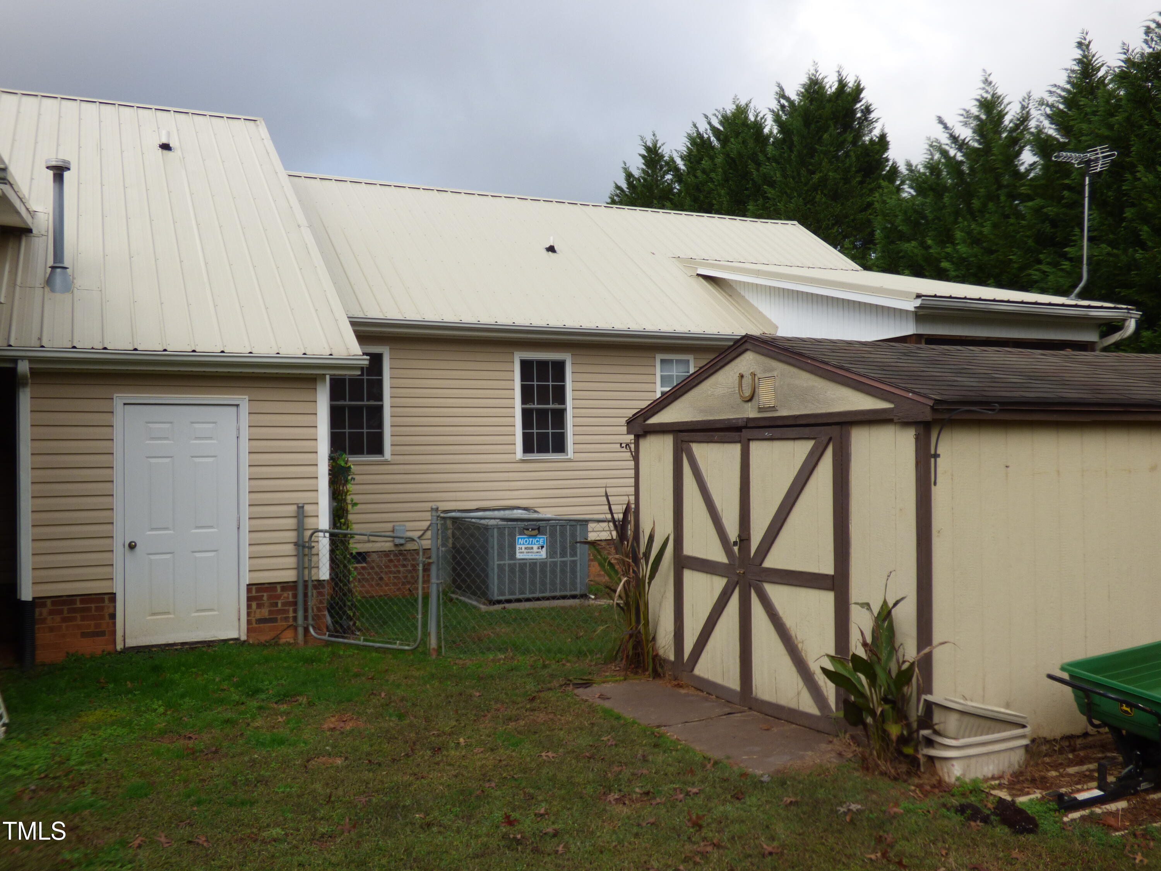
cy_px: 436
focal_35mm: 31
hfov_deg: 58.4
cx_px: 580
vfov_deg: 45.4
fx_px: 1040
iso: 100
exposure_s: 1/640
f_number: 3.3
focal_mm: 5.53
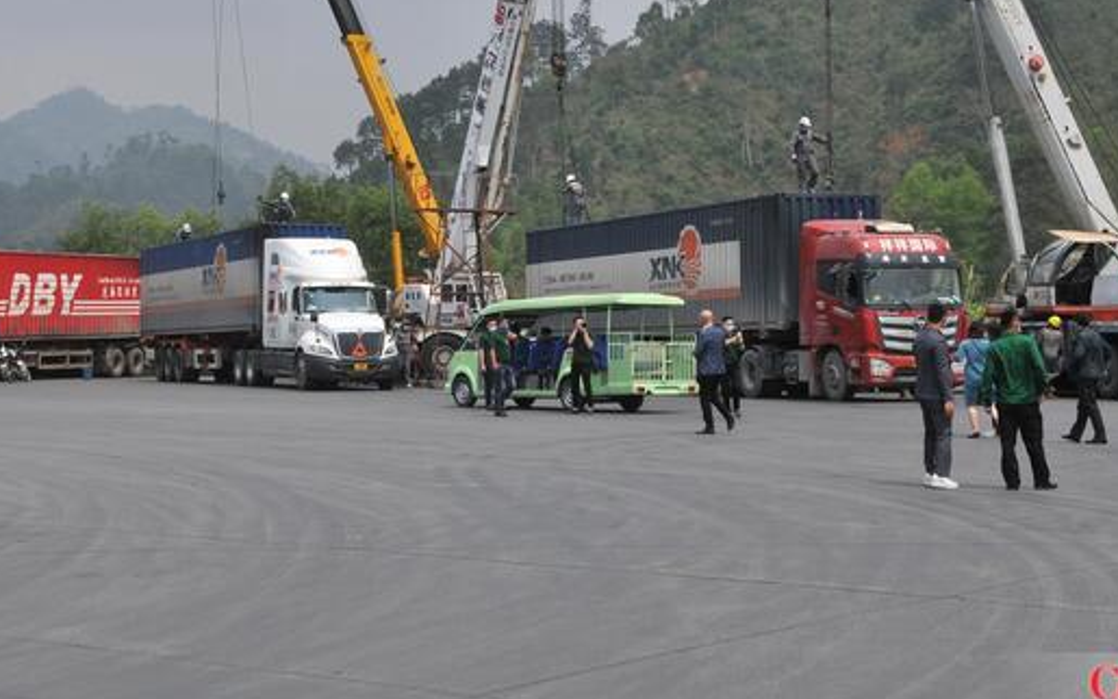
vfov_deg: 17.4
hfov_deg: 27.6
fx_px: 2277
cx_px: 573
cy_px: 228
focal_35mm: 75
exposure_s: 1/500
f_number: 11
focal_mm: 35
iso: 320
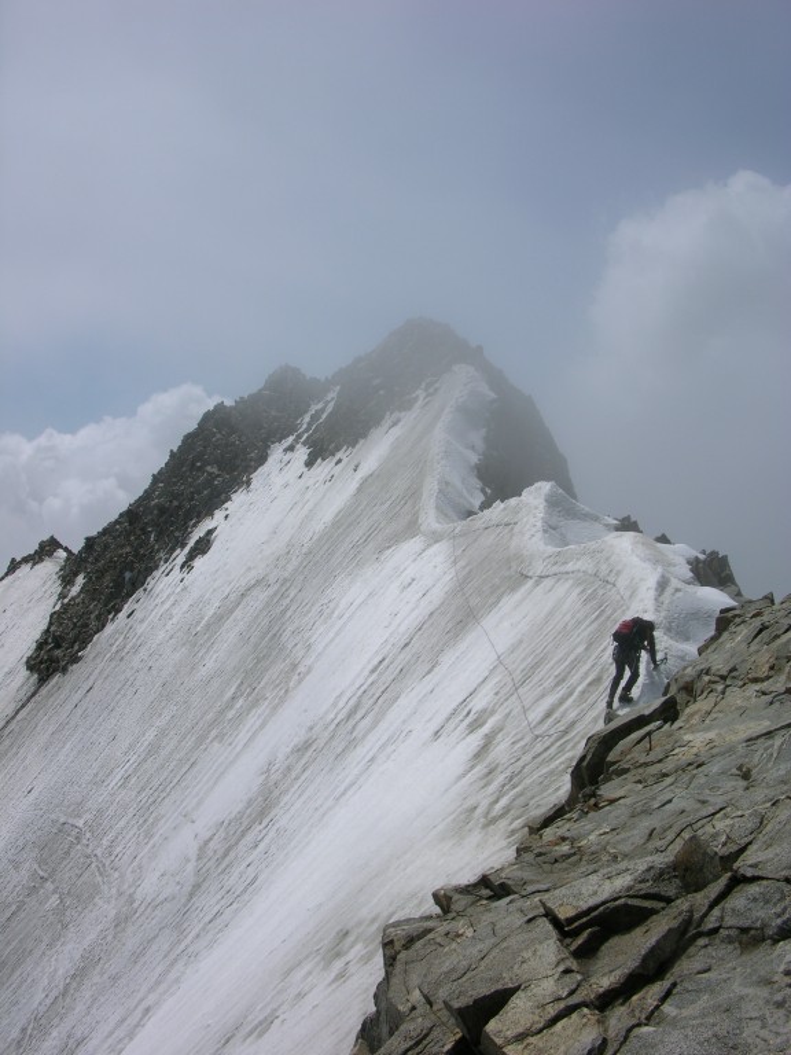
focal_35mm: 35
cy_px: 528
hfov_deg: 40.7
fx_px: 1066
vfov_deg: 52.6
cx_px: 396
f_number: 8
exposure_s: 1/512
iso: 50
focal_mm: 8.9
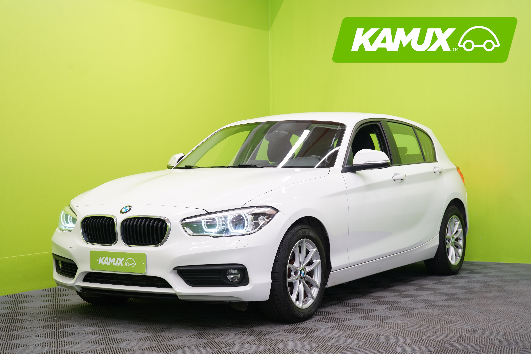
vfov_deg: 23.0
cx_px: 266
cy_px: 177
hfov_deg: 33.9
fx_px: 870
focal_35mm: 59
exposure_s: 1/30
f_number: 5
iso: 400
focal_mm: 59
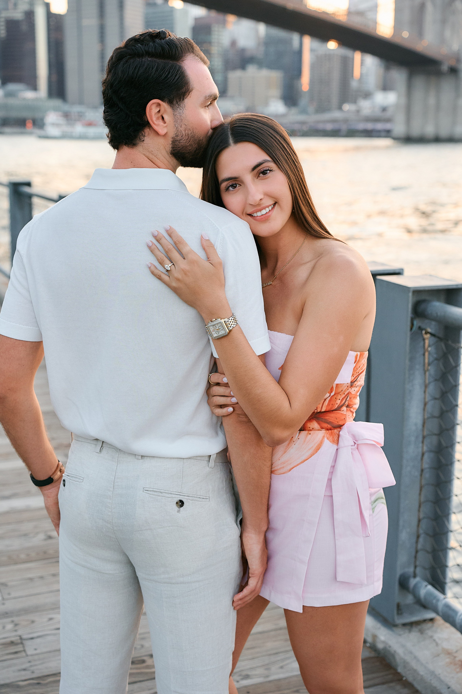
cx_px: 231
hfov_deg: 27.5
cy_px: 347
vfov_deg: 40.3
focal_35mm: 49
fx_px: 943
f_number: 4
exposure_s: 1/400
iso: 640
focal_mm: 49
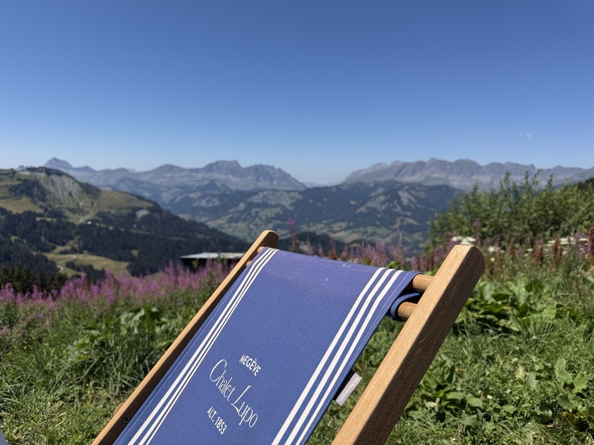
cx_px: 297
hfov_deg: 71.6
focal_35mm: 24
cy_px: 222
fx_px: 412
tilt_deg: -6.0
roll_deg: -1.5
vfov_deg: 56.8
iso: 80
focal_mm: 6.76
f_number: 1.78
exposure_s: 1/5319
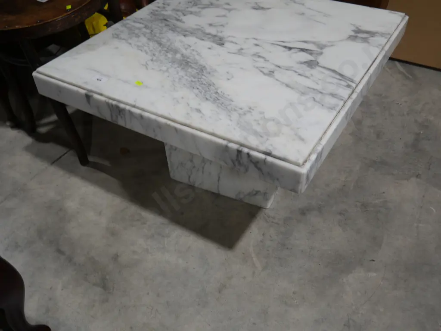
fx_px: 408
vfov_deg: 44.2
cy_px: 166
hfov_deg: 56.8
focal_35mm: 32
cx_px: 220
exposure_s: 1/80
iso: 200
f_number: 3.6
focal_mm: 16
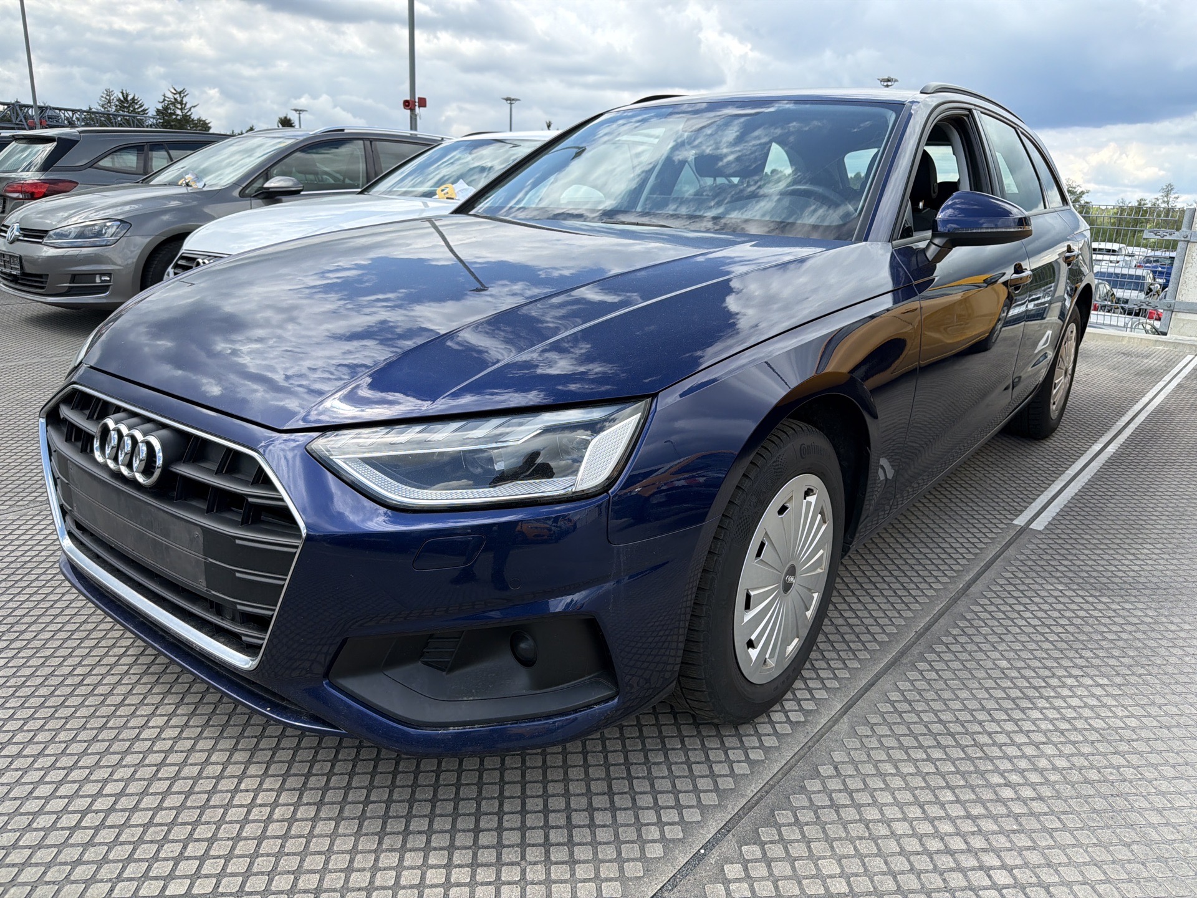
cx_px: 598
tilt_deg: -16.4
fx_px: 830
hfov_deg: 71.6
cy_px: 449
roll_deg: -2.7
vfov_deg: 56.8
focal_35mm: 24
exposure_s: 1/2611
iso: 80
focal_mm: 6.76
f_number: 1.78
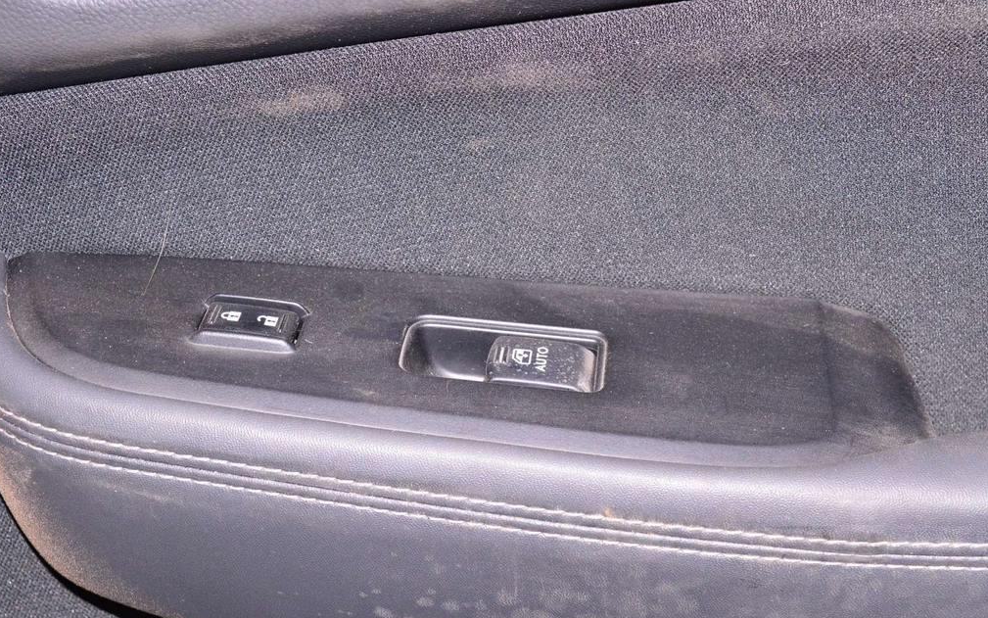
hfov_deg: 33.0
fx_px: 1670
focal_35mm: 62
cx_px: 491
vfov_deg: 21.0
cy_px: 333
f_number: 8
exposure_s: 1/160
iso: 1600
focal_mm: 40
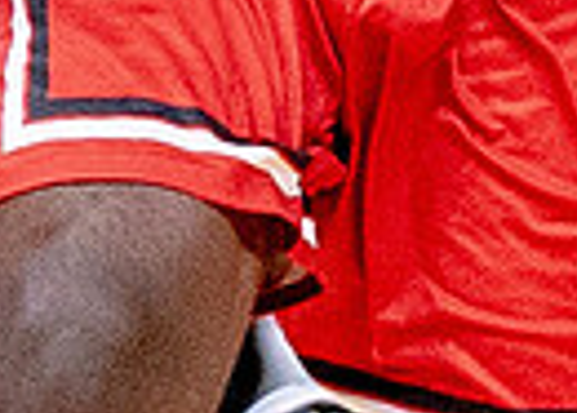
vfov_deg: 0.6
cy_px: -278
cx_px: -498
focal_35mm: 2303
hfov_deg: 0.9
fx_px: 37760
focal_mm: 178
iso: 2500
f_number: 2.8
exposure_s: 1/1500
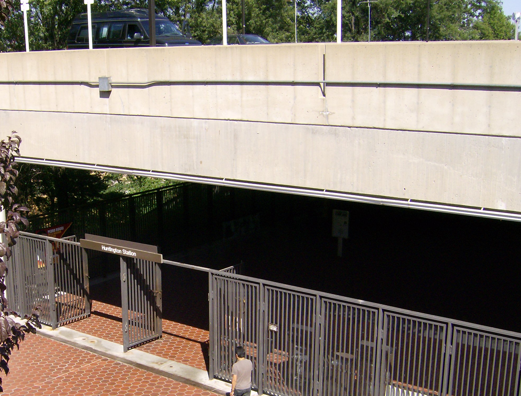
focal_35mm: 51
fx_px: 771
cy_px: 254
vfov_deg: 28.7
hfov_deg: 36.8
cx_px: 163
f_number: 4.7
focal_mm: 6
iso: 100
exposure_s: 1/534
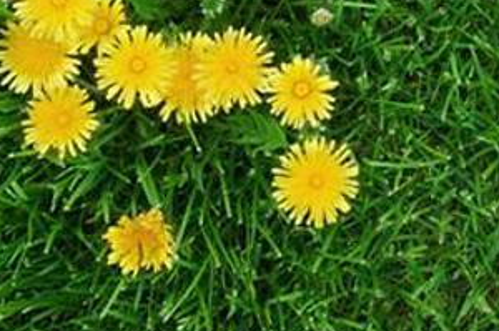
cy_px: -121
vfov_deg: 12.9
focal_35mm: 102
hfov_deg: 19.6
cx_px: 467
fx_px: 1412
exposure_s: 1/160
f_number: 8
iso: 200
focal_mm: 24
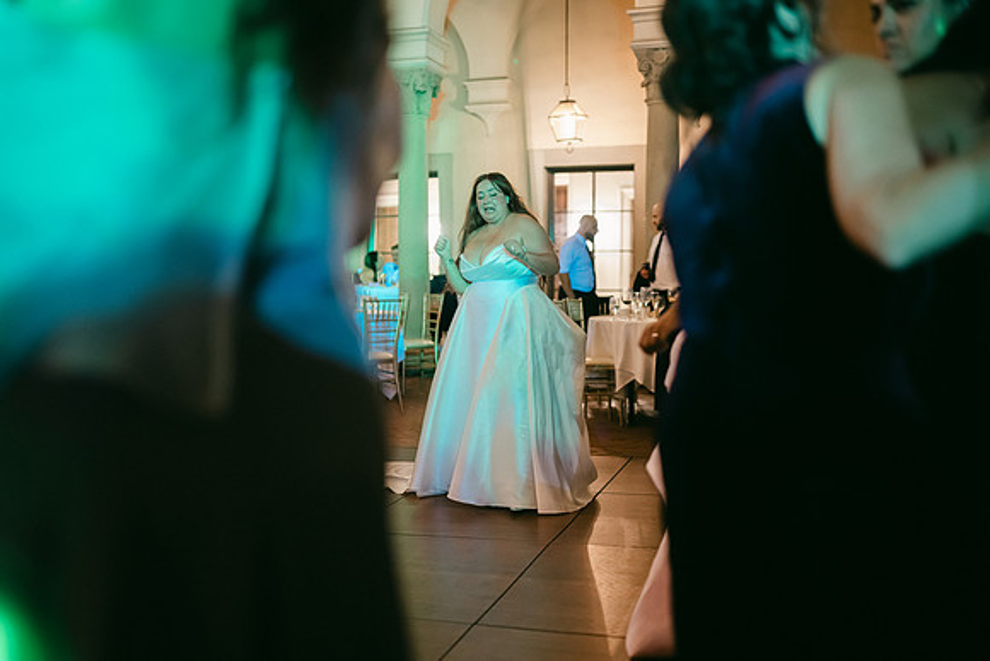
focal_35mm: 35
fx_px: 963
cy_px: 330
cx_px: 495
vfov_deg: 37.9
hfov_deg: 54.4
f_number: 1.2
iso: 2200
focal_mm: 35
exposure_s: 1/125
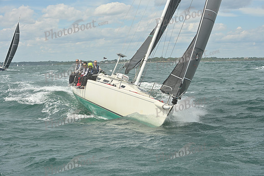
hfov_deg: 28.8
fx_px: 513
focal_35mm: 70
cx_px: 132
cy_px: 88
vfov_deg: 19.5
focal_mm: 70
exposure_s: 1/1250
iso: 320
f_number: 10
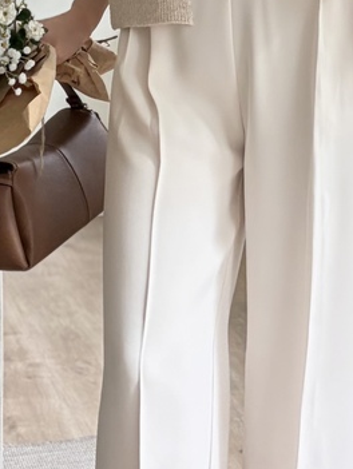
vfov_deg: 26.3
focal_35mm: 74
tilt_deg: -7.5
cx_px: 362
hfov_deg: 19.3
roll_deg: -0.5
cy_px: 222
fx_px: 1004
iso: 100
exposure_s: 1/122
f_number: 1.6
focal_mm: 5.96
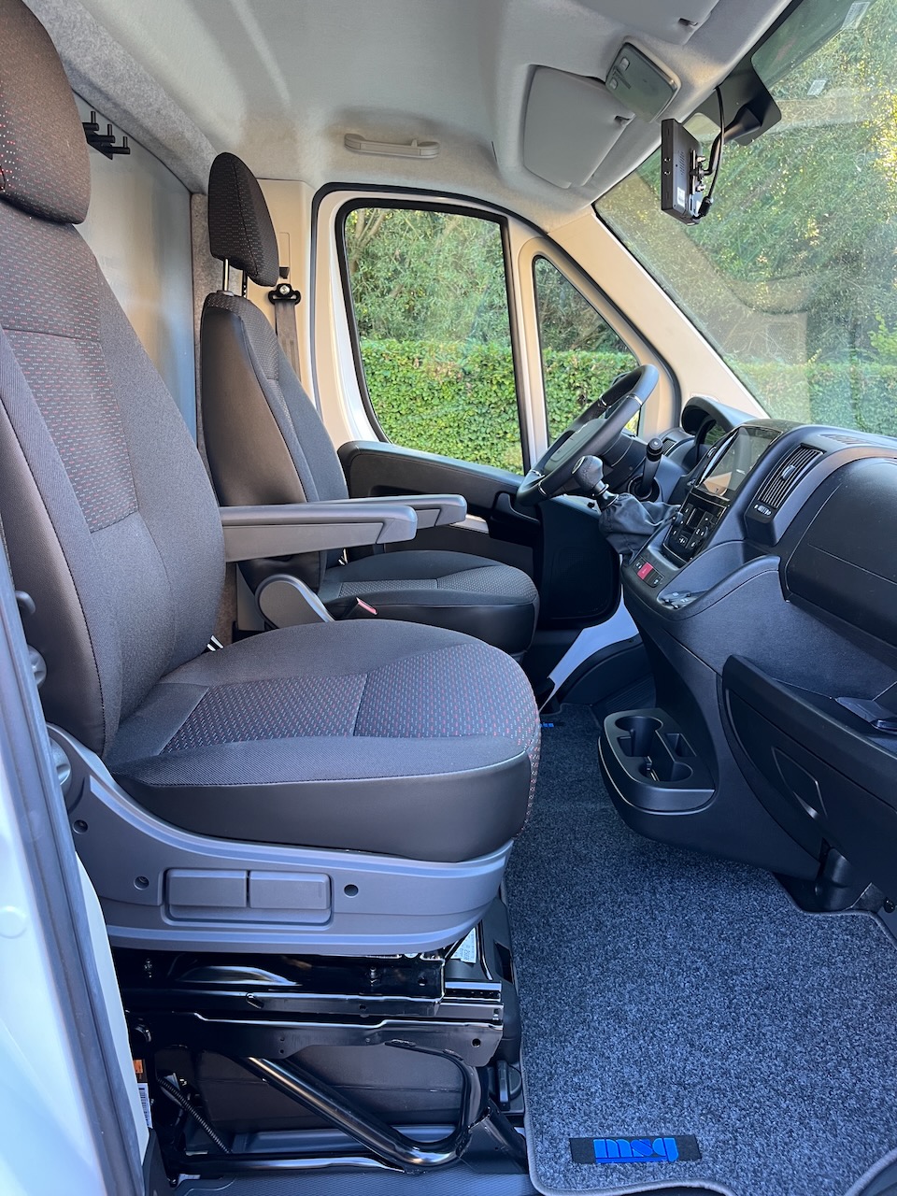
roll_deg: -2.2
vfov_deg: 67.3
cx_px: 448
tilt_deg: -15.2
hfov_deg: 53.1
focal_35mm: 26
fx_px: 898
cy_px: 598
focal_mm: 5.1
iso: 125
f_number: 1.6
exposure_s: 1/95
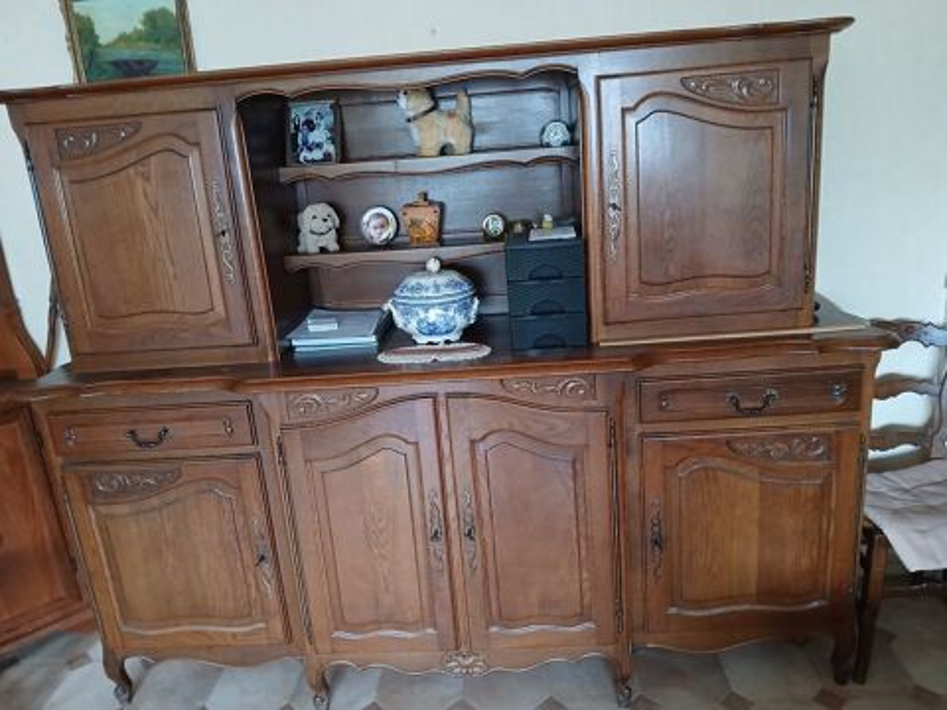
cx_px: 474
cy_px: 355
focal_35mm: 26
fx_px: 711
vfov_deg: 53.1
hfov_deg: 67.3
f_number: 1.8
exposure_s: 1/20
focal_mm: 3.98
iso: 640
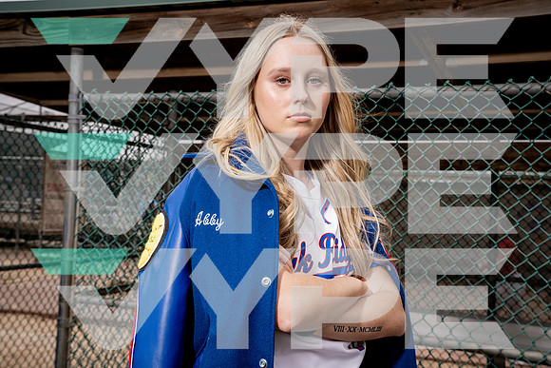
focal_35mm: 43
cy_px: 184
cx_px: 276
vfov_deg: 31.2
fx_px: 658
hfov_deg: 45.4
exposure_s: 1/250
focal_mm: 43
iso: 100
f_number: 8
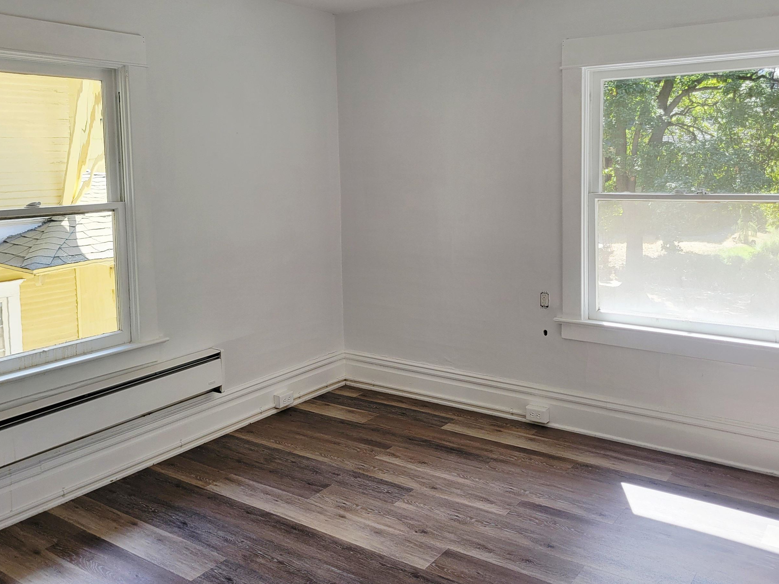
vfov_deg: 42.6
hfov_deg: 55.3
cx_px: 367
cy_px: 220
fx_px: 743
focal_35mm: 33
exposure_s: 1/263
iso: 40
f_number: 1.8
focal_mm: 5.4
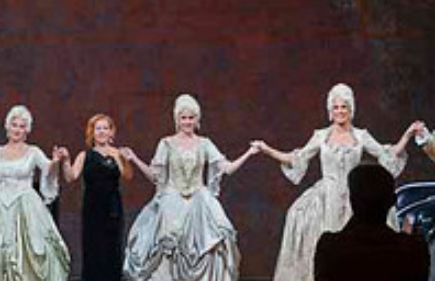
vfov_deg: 8.9
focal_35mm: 150
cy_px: -13
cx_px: 167
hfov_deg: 13.8
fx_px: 1796
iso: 450
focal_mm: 48
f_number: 4
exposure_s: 1/100
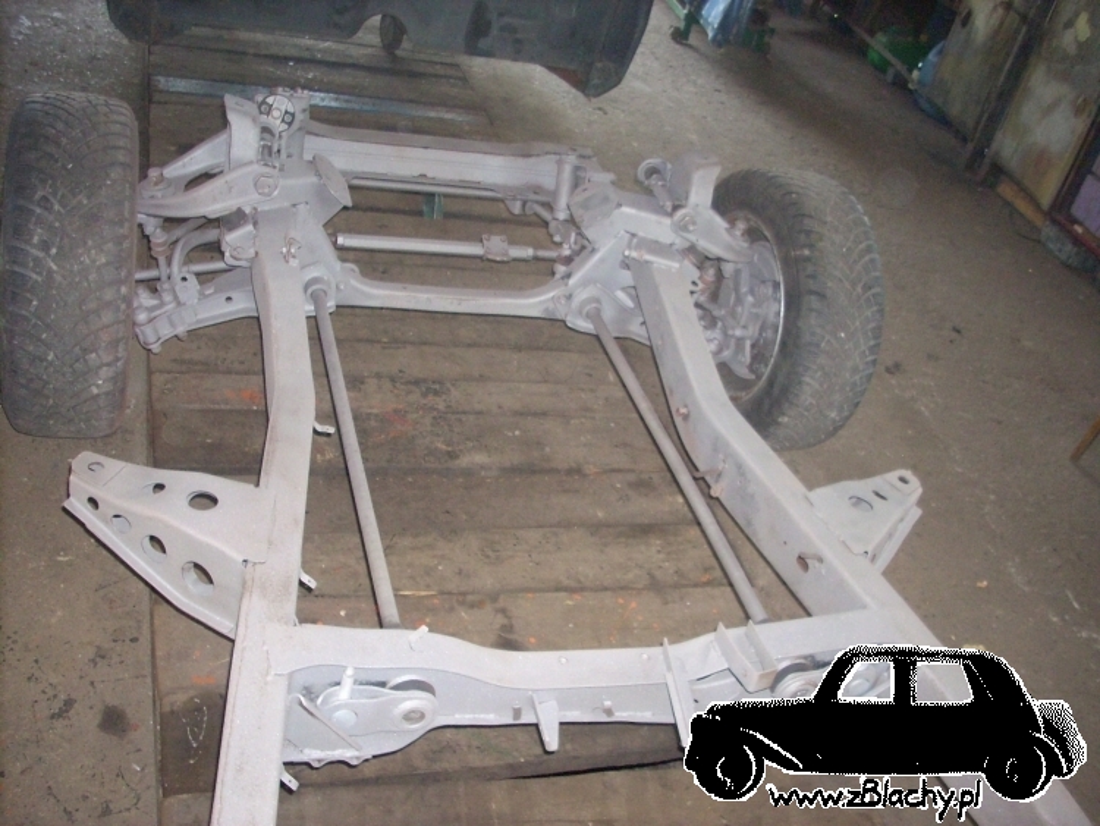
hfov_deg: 50.1
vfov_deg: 38.7
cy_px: 413
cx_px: 550
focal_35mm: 37
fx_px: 1176
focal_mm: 6.2
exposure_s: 1/60
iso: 400
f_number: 2.8
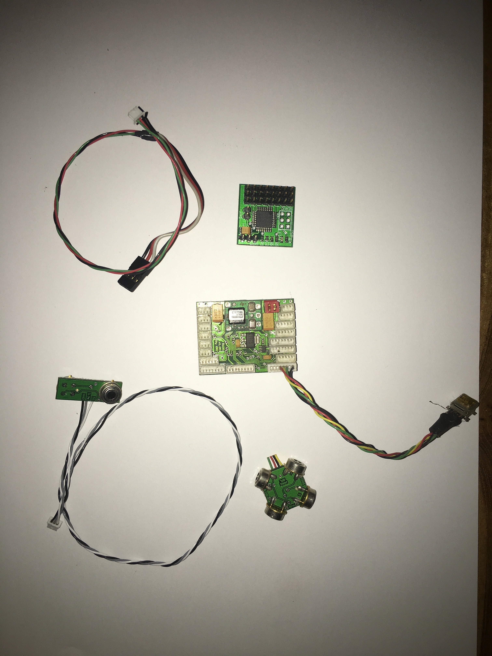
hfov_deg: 48.2
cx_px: 246
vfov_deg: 61.7
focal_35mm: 29
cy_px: 328
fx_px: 550
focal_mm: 4.15
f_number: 2.2
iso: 25
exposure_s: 1/122
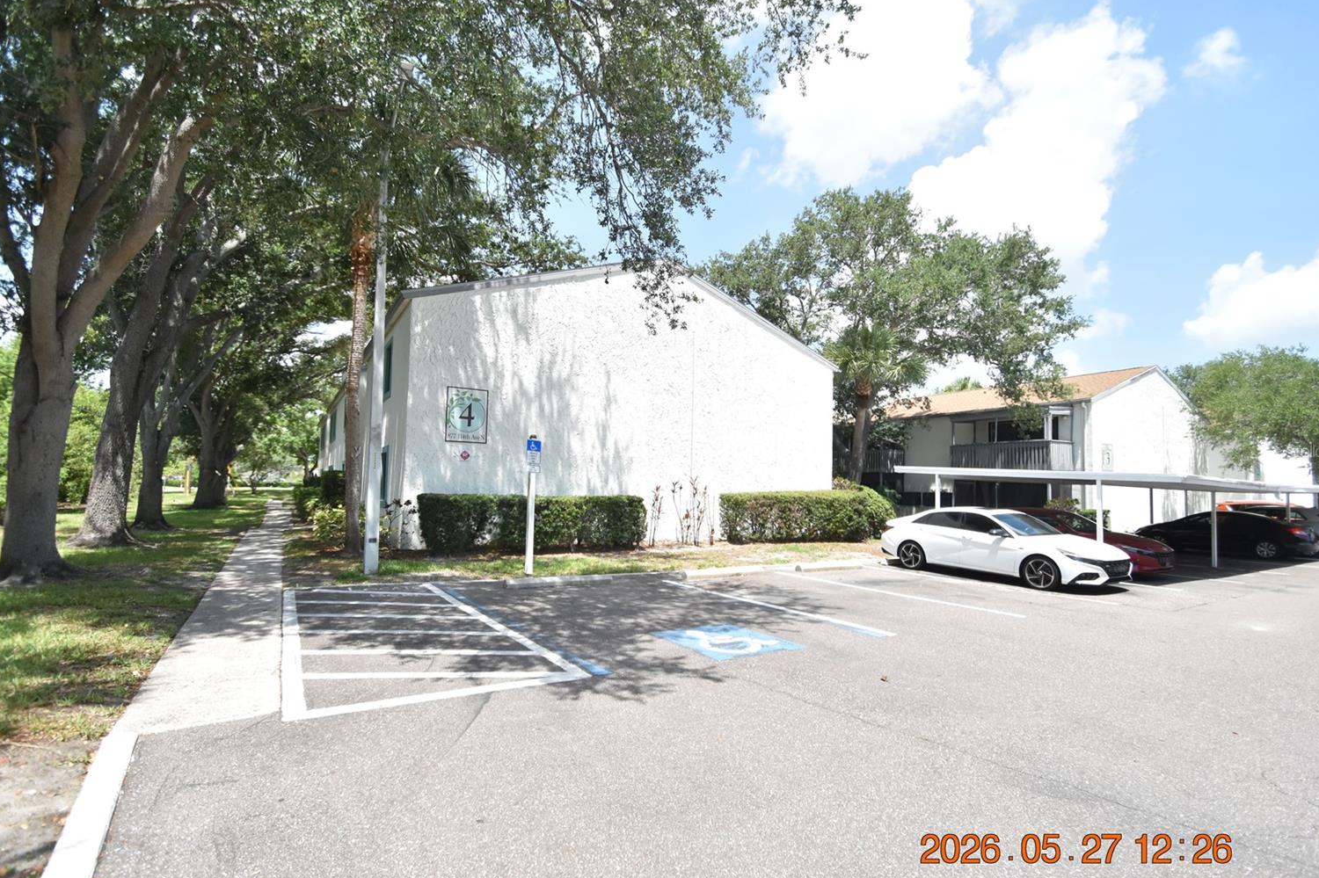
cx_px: 661
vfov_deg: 73.7
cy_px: 451
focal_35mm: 16
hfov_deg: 96.8
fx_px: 586
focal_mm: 10
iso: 800
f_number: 3.5
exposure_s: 1/4000
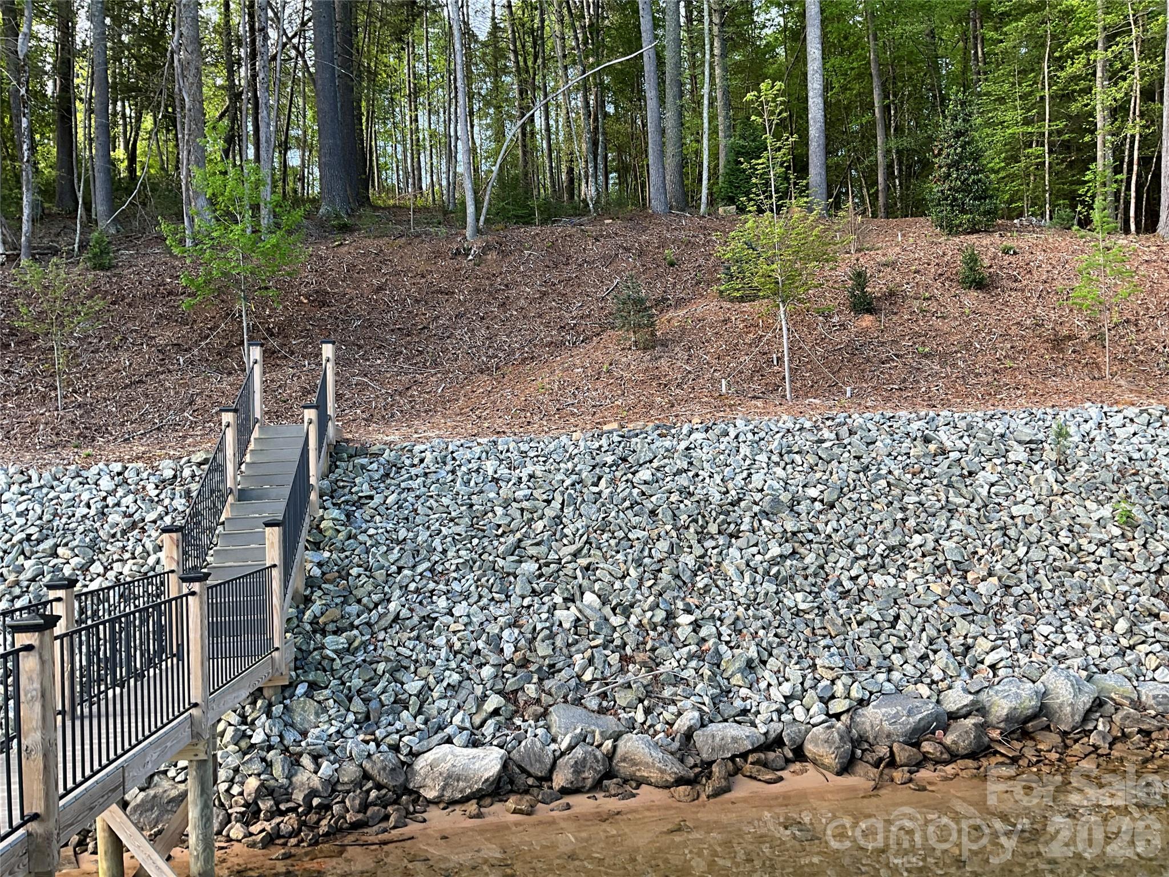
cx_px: 584
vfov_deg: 48.2
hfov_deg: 61.7
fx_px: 979
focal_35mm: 29
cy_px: 438
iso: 16
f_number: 1.8
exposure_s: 1/122
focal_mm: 3
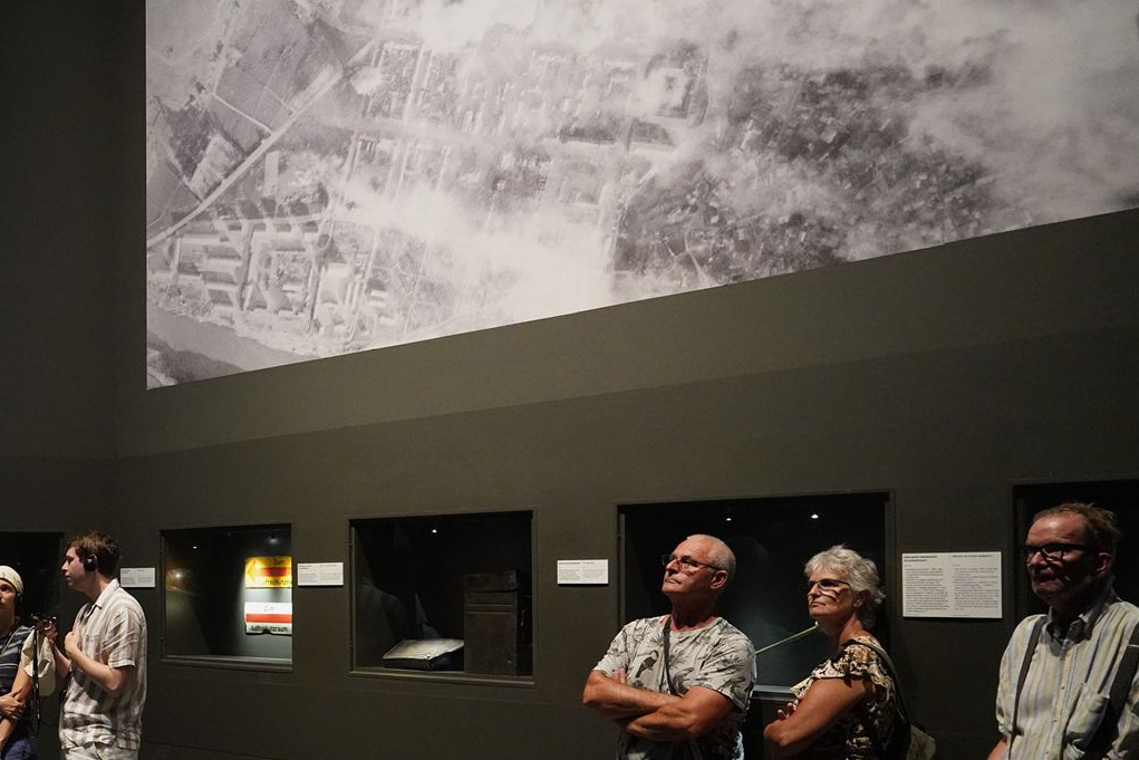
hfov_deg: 39.0
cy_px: 568
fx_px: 1487
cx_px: 120
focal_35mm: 47
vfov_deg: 28.3
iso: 6400
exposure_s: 1/80
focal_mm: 24
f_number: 3.2
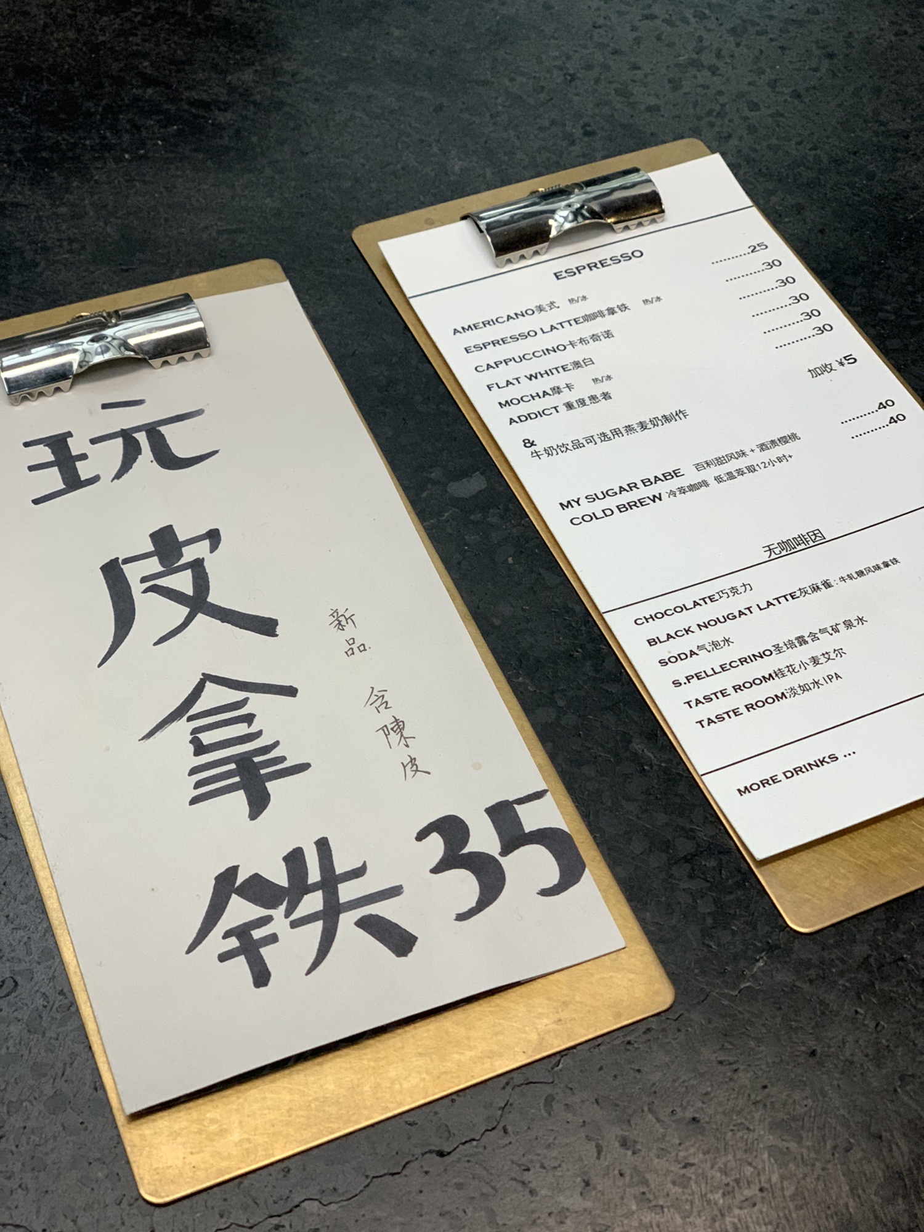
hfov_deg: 28.0
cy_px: 616
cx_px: 462
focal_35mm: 52
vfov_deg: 36.8
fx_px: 1851
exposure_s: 1/73
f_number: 2.4
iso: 125
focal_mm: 6
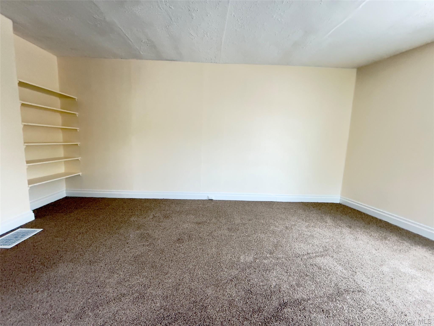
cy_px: 163
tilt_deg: -5.5
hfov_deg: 102.1
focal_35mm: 14
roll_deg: -2.3
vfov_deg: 85.7
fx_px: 176
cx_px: 217
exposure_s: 1/60
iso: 800
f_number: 2.2
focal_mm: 2.22
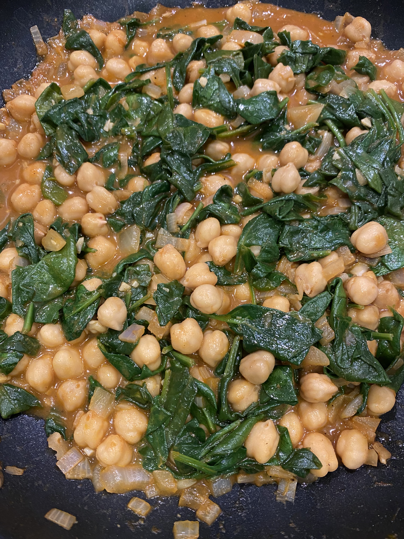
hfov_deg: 53.1
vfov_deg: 67.3
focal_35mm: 26
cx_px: 202
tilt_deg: -72.1
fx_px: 405
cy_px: 270
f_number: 1.8
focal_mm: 4.25
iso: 400
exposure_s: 1/60
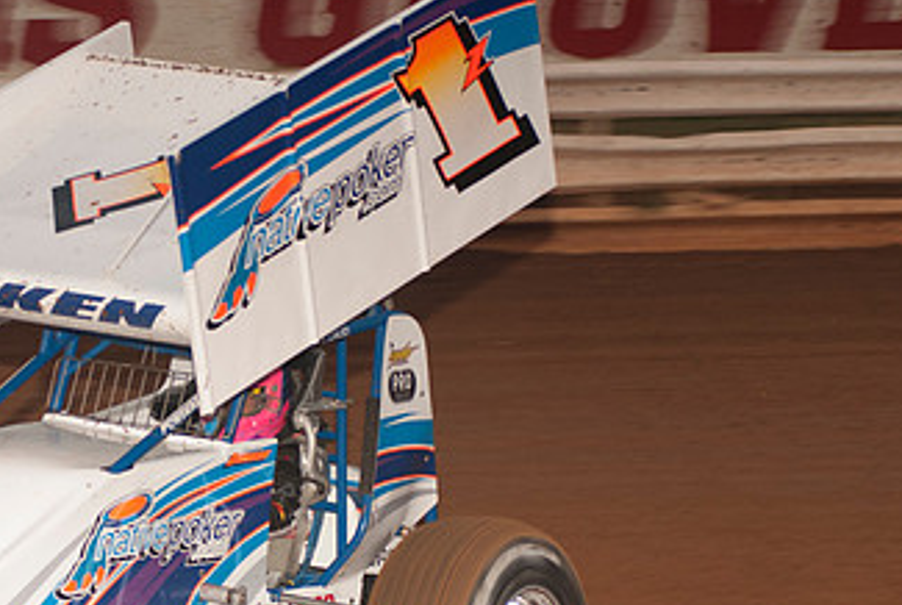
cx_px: 150
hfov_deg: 9.6
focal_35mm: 214
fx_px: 5372
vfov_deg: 6.4
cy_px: 319
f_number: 4
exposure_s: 1/400
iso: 400
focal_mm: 80
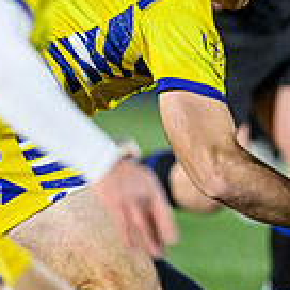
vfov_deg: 1.0
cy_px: 2
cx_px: 563
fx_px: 16767
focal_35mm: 1769
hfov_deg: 1.0
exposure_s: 1/1600
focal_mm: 400
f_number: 3.2
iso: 5000
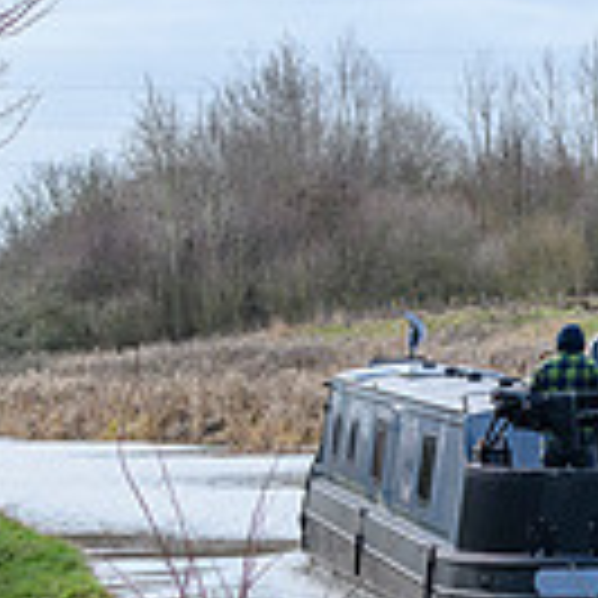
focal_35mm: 296
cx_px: 504
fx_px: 5785
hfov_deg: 5.9
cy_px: 510
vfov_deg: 5.9
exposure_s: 1/1600
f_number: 8
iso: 1600
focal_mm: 80
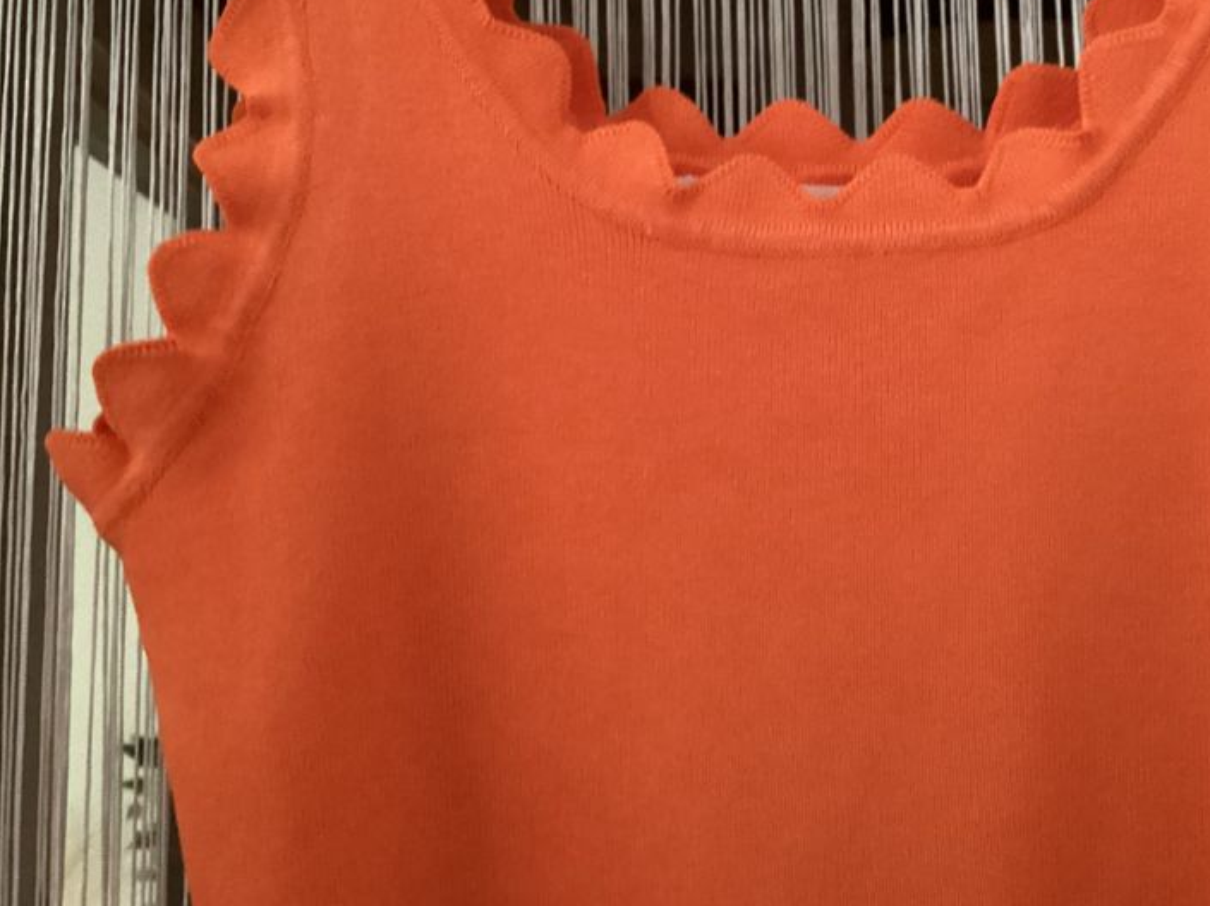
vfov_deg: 32.5
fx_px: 1537
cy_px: 287
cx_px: 844
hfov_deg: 42.2
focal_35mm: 44
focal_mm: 3.3
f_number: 2.4
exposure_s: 1/30
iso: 640
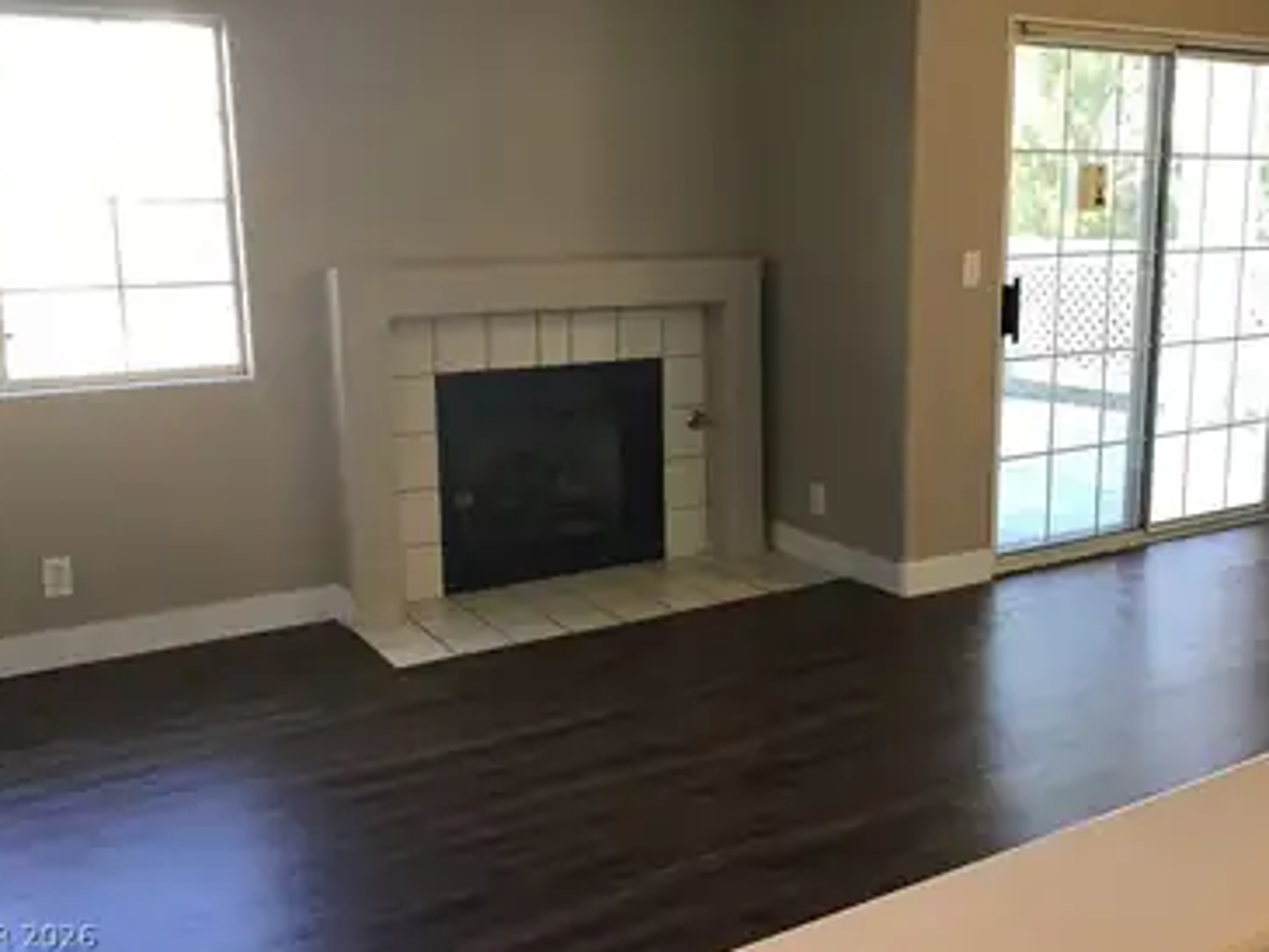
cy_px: 438
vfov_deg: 41.8
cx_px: 643
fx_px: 1247
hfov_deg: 53.9
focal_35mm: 34
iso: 50
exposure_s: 1/30
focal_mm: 3.3
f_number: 2.4
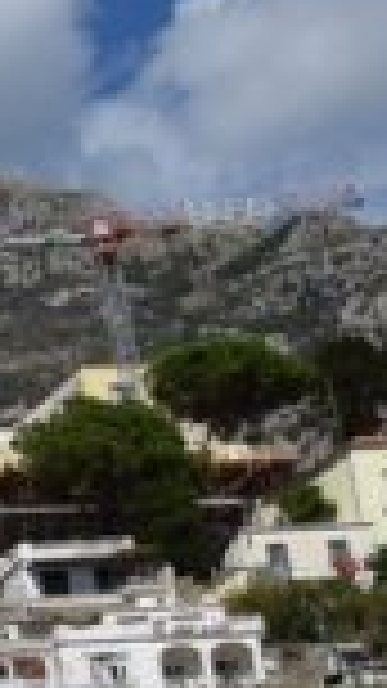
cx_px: -1035
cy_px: 690
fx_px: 2154
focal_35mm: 118
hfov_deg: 7.8
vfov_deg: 17.7
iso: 160
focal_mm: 18
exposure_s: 1/1000
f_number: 7.1
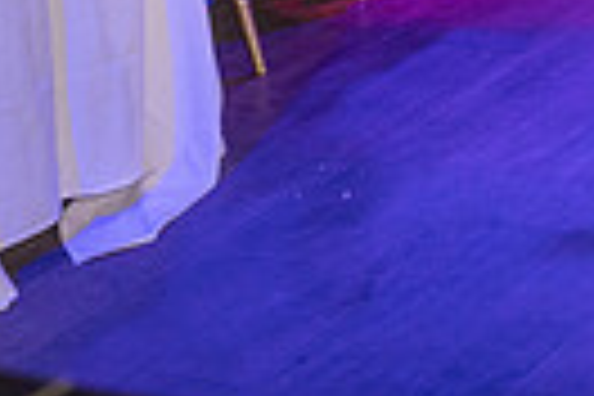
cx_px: 1292
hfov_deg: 12.0
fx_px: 2425
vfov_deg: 8.8
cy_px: -407
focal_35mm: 147
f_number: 4
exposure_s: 1/200
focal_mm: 33.5
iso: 1000
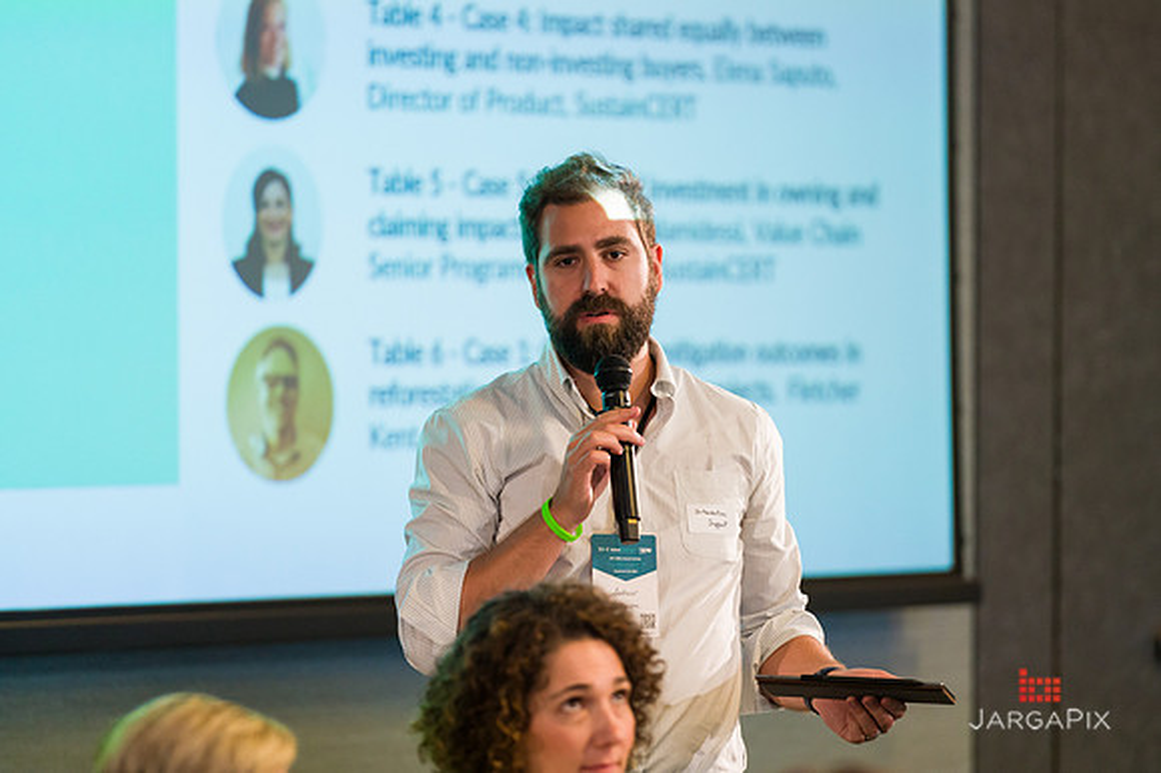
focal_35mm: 215
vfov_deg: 6.4
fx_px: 6943
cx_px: 612
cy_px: 367
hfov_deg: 9.6
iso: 3200
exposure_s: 1/200
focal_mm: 200
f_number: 3.2
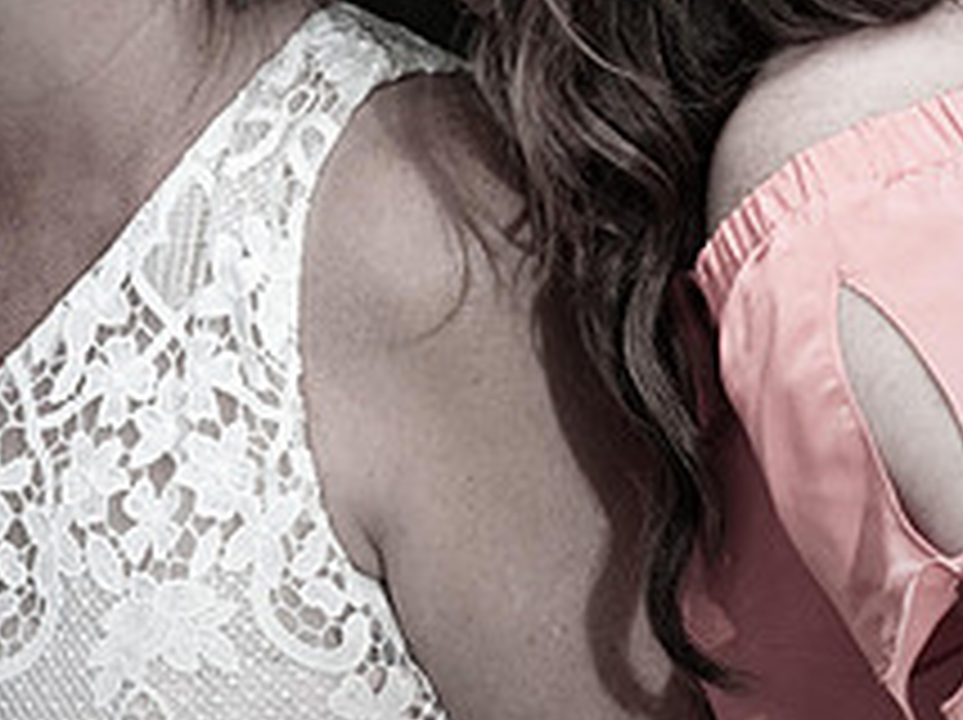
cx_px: 122
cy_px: -22
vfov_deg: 2.8
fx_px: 14506
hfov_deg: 3.8
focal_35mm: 522
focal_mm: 200
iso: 1250
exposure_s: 1/160
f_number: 5.6
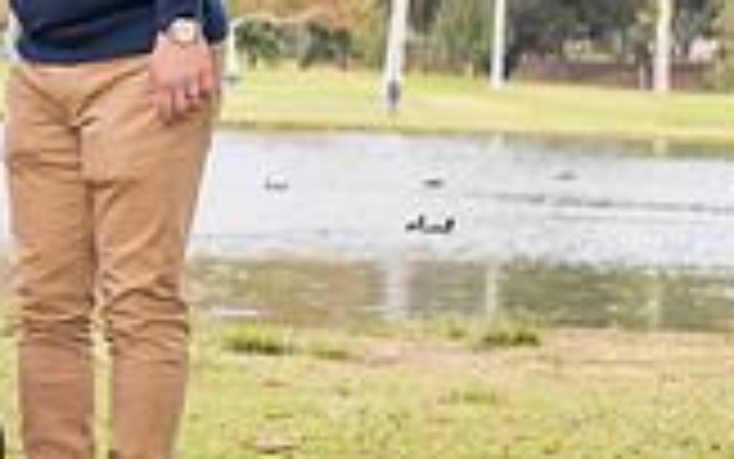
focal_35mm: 203
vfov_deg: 6.5
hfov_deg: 10.3
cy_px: 75
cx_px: 51
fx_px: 4062
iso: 500
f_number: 5
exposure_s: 1/125
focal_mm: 48
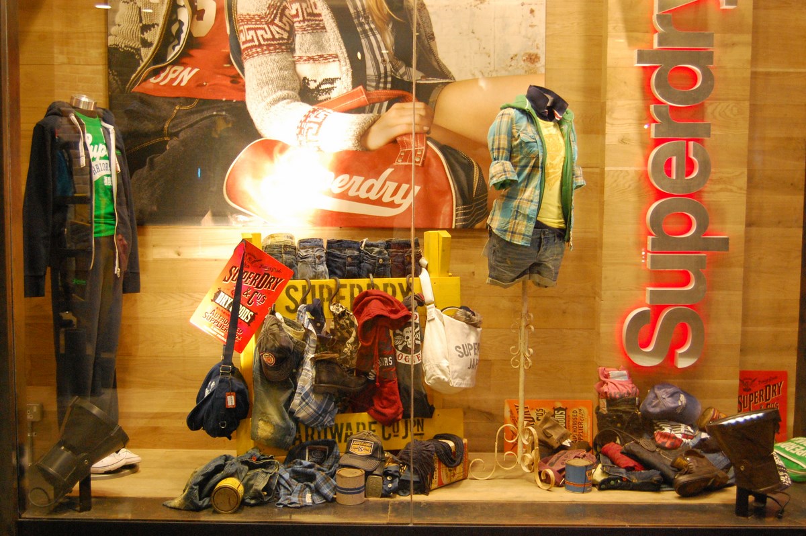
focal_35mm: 51
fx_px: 1141
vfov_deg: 26.4
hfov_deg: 38.9
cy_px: 268
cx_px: 403
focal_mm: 34
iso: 1600
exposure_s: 1/60
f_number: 4.5
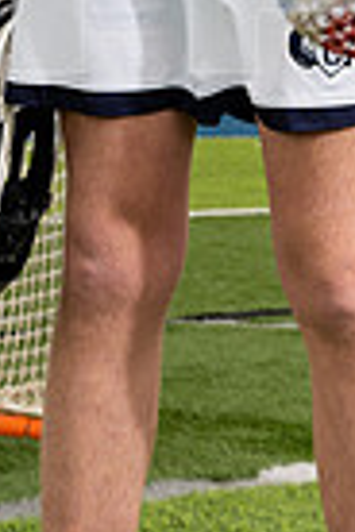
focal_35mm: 156
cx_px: 150
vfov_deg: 12.4
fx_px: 2307
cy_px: -312
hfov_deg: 8.8
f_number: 7.1
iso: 250
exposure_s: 1/250
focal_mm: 48
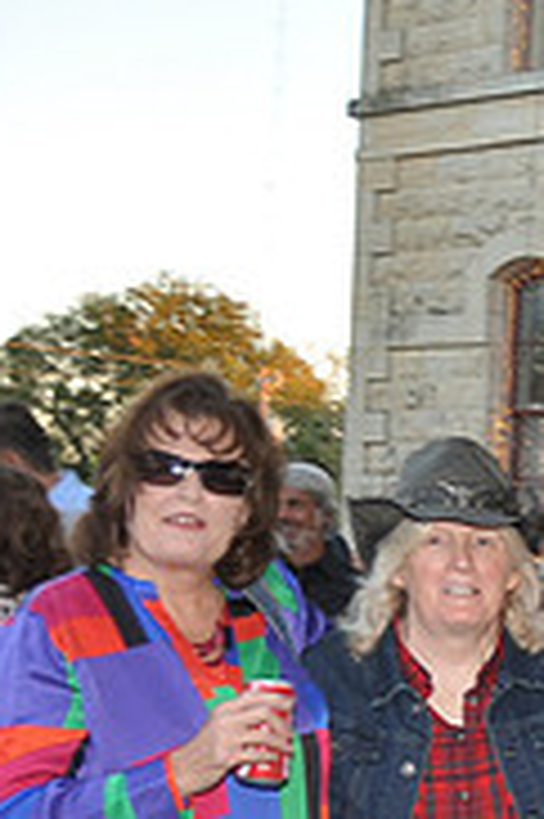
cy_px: 844
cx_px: 1097
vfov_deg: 22.6
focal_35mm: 86
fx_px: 1953
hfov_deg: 13.5
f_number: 4
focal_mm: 18
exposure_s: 1/60
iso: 200
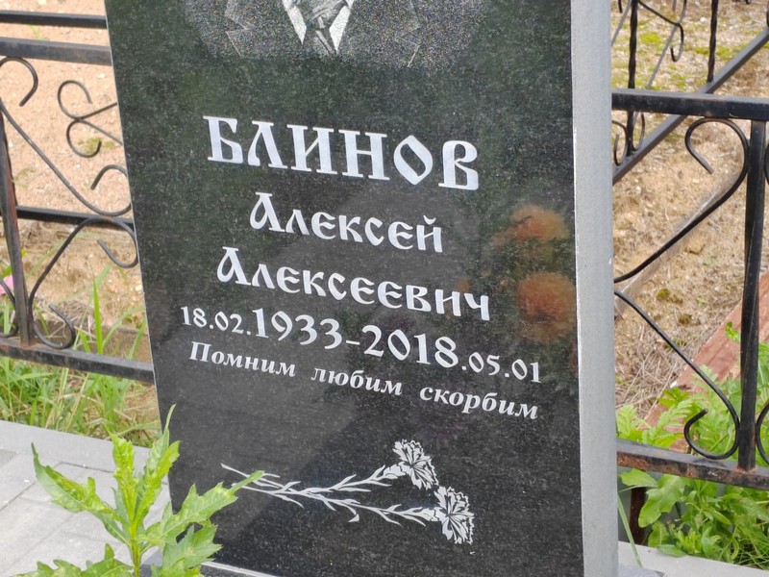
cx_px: 384
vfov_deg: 18.2
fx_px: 1799
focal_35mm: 81
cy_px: 288
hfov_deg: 24.1
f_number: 1.9
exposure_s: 1/210
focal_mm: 5.52
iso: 100
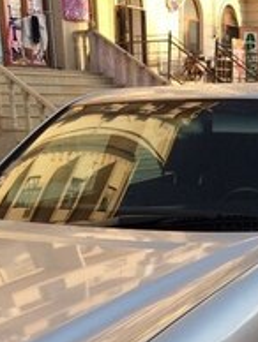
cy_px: 418
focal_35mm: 74
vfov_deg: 23.8
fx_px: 734
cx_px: 203
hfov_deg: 19.7
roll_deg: +1.6
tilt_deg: -23.5
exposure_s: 1/427
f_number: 2.2
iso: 32
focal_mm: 4.15
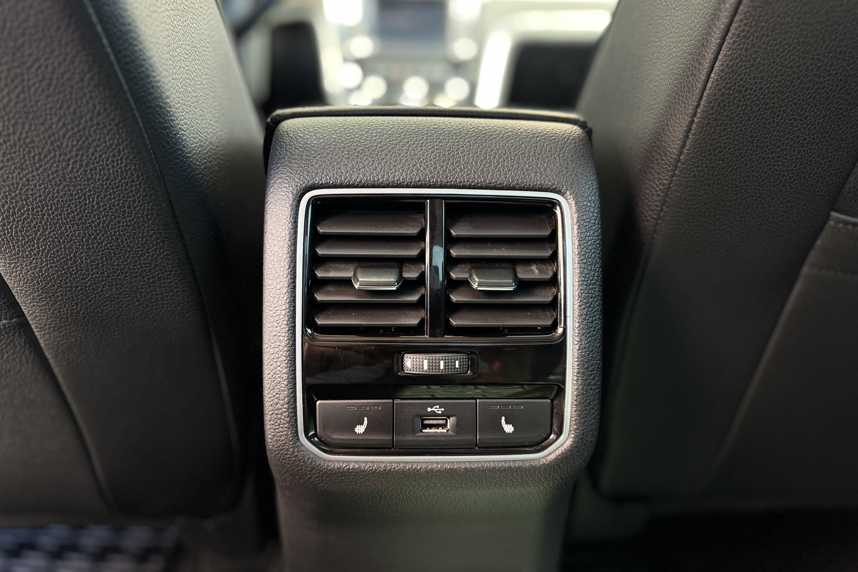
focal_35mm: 25
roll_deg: -0.9
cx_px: 429
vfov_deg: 51.3
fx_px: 596
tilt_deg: -16.3
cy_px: 287
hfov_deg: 71.5
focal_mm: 6.76
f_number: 1.78
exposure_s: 1/60
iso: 250
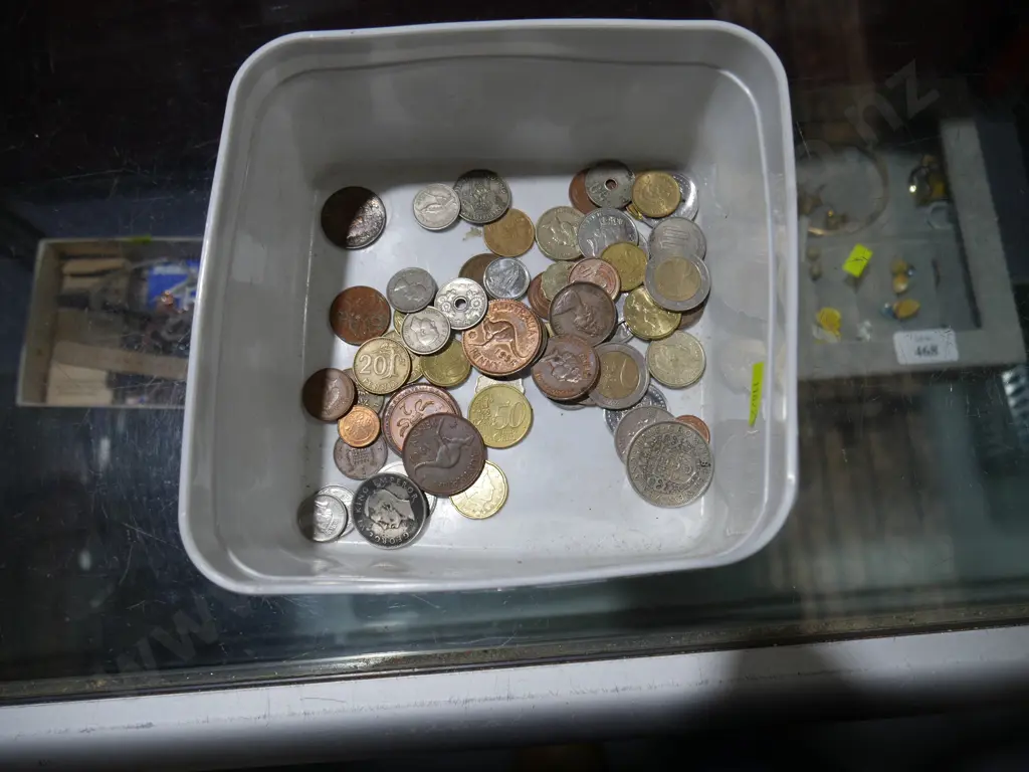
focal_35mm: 28
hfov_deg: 63.4
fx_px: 832
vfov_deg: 49.7
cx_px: 514
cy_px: 386
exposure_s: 1/160
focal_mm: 14
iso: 200
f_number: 4
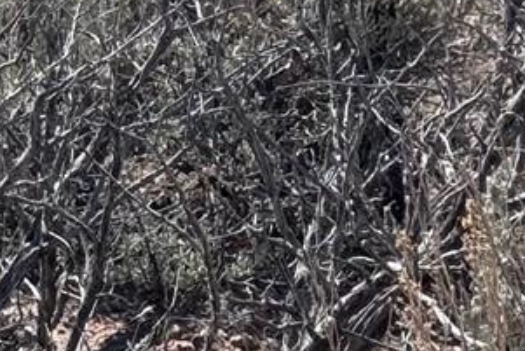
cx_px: -80
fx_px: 3866
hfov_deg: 7.7
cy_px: -402
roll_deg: -0.2
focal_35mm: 265
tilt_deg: -6.1
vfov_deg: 5.1
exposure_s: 1/5376
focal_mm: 6.76
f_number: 1.78
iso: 64
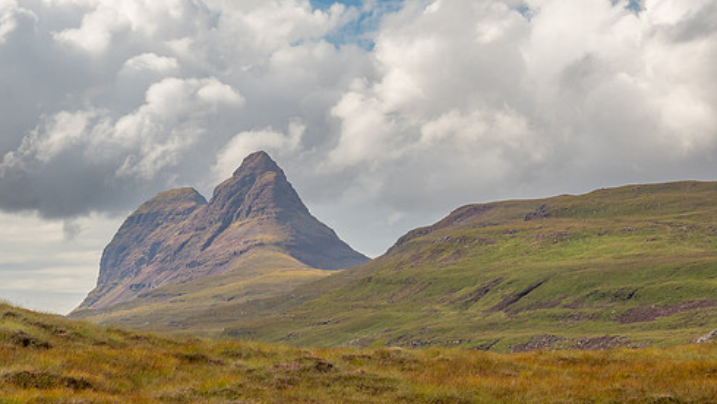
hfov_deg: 16.0
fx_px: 2548
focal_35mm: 134
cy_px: 162
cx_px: 252
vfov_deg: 9.1
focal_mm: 40
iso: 200
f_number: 7.1
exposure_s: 1/200
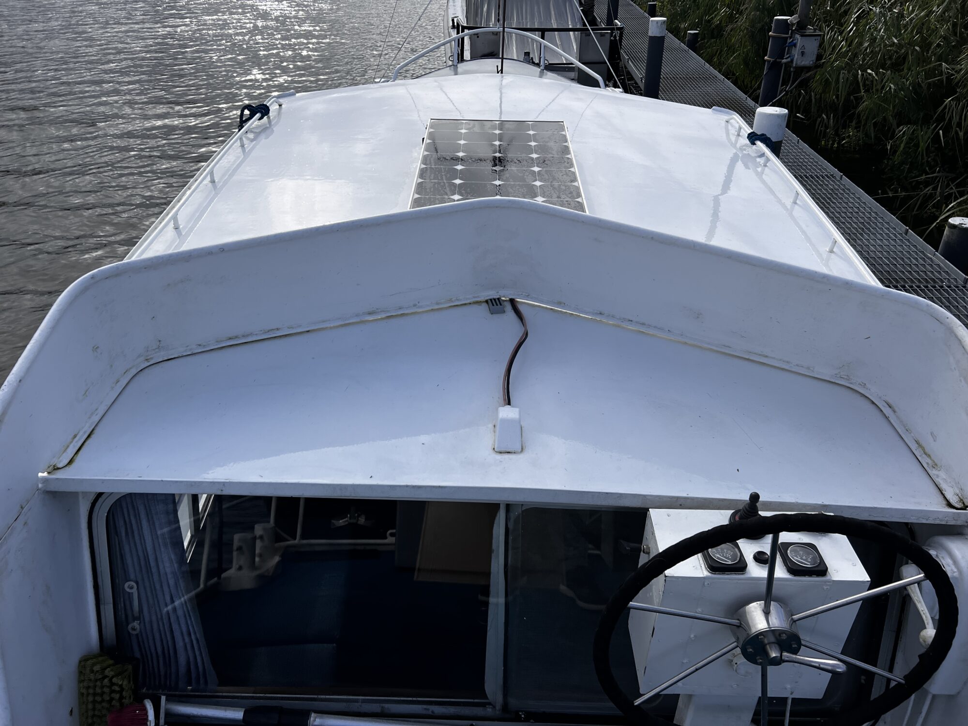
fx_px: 727
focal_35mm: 26
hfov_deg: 67.3
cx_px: 484
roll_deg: +0.9
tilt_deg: -30.6
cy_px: 363
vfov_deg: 53.1
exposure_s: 1/4831
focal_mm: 5.7
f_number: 1.5
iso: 50
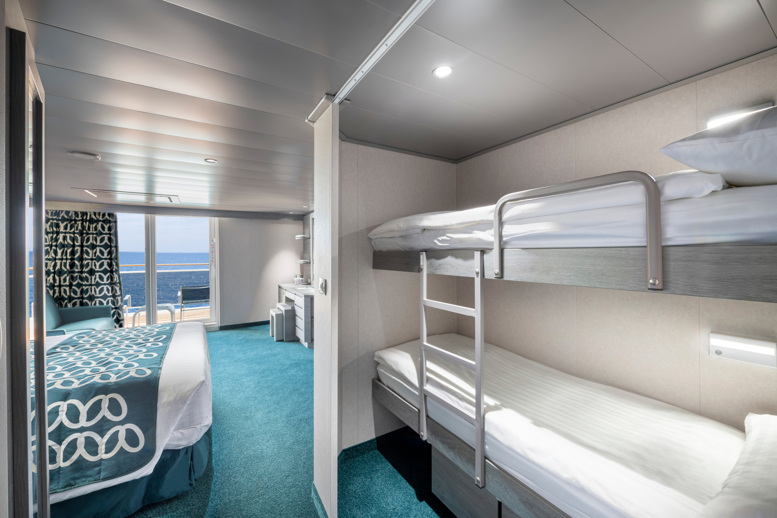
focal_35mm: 14
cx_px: 388
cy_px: 259
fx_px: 302
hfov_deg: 104.3
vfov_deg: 81.2
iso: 250
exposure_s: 1/4
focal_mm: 14
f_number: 11
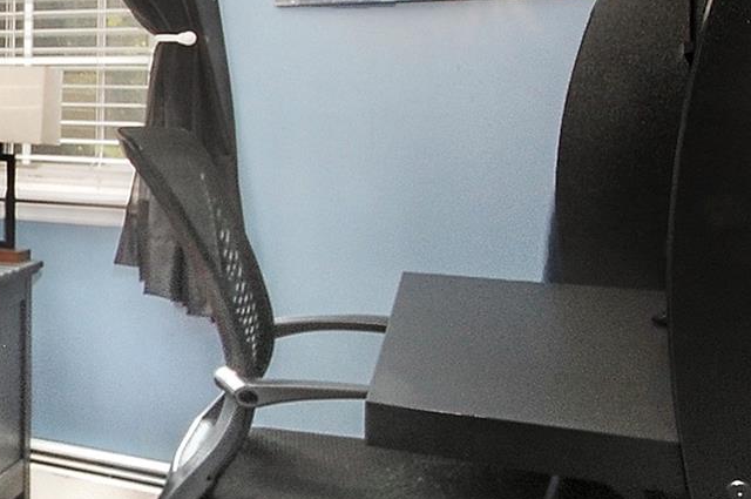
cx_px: -376
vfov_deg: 26.3
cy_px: -21
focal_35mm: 48
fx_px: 1000
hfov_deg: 27.8
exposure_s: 1/50
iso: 400
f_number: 22
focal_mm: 10
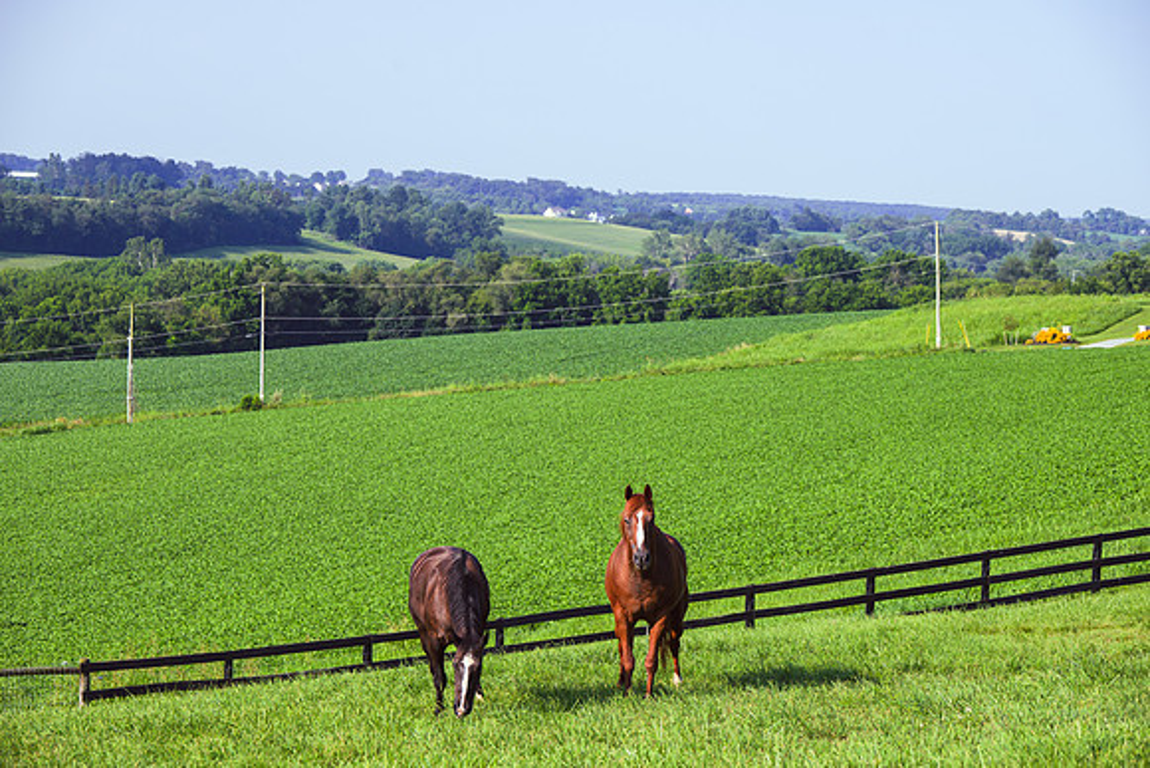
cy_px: 384
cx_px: 575
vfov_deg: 12.5
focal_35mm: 110
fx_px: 3515
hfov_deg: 18.6
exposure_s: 1/400
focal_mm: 110
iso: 100
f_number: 5.6
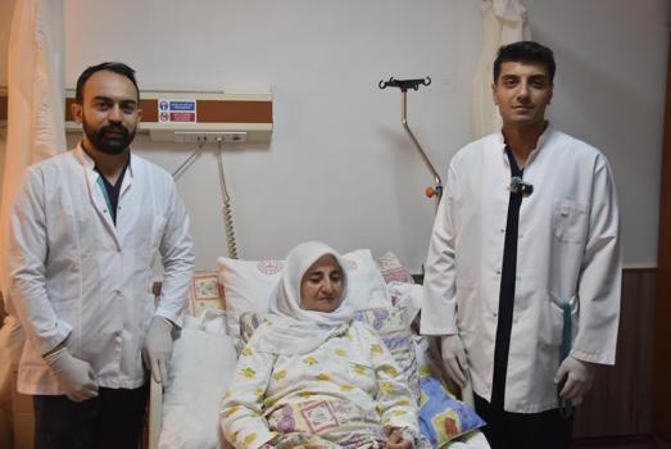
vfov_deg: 35.6
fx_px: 700
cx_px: 336
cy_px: 224
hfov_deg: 51.2
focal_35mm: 38
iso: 800
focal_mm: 25
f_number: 5
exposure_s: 1/100
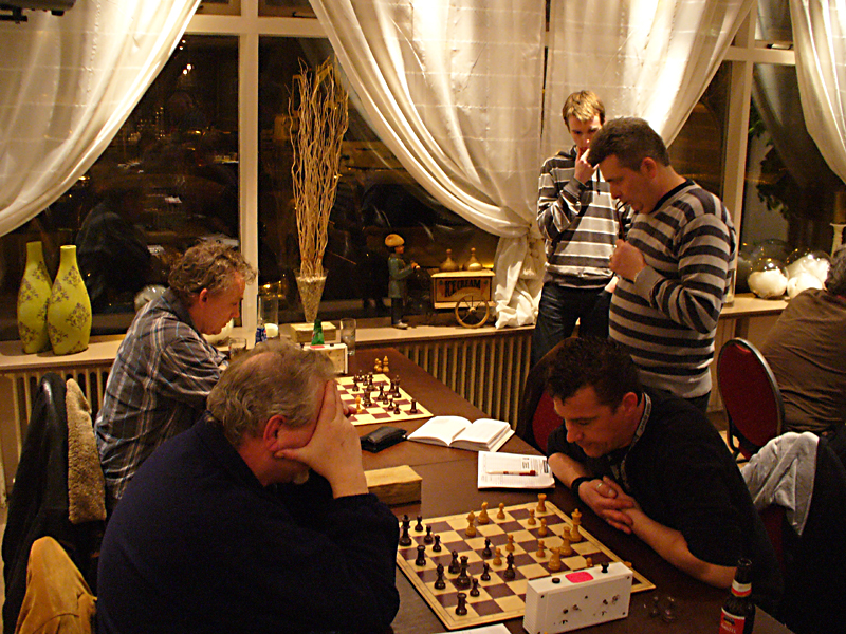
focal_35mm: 37
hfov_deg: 50.1
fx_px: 904
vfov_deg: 38.7
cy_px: 317
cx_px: 423
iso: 200
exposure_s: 1/8
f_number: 2.8
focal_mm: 6.1
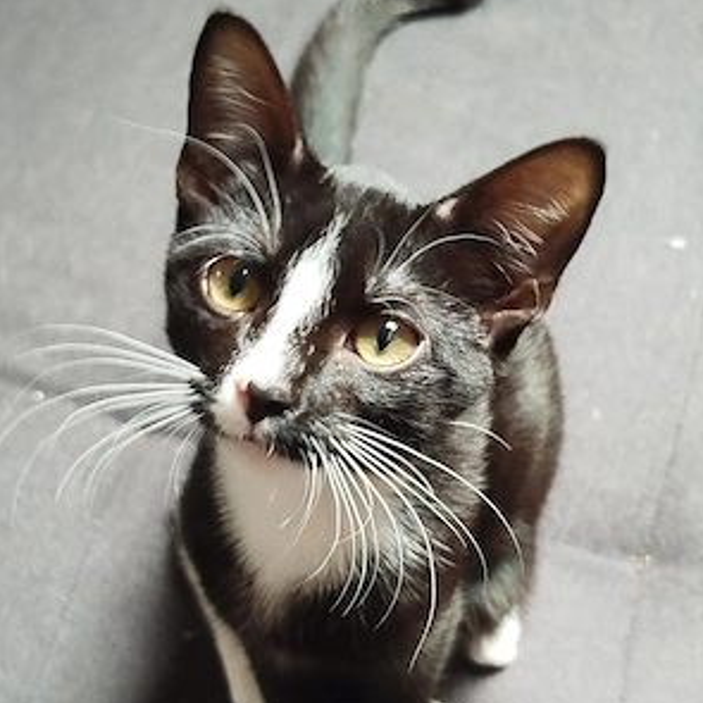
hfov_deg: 28.6
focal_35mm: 60
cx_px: 355
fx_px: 1379
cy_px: 431
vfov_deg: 28.5
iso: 320
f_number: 1.7
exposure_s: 1/33
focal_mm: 5.31
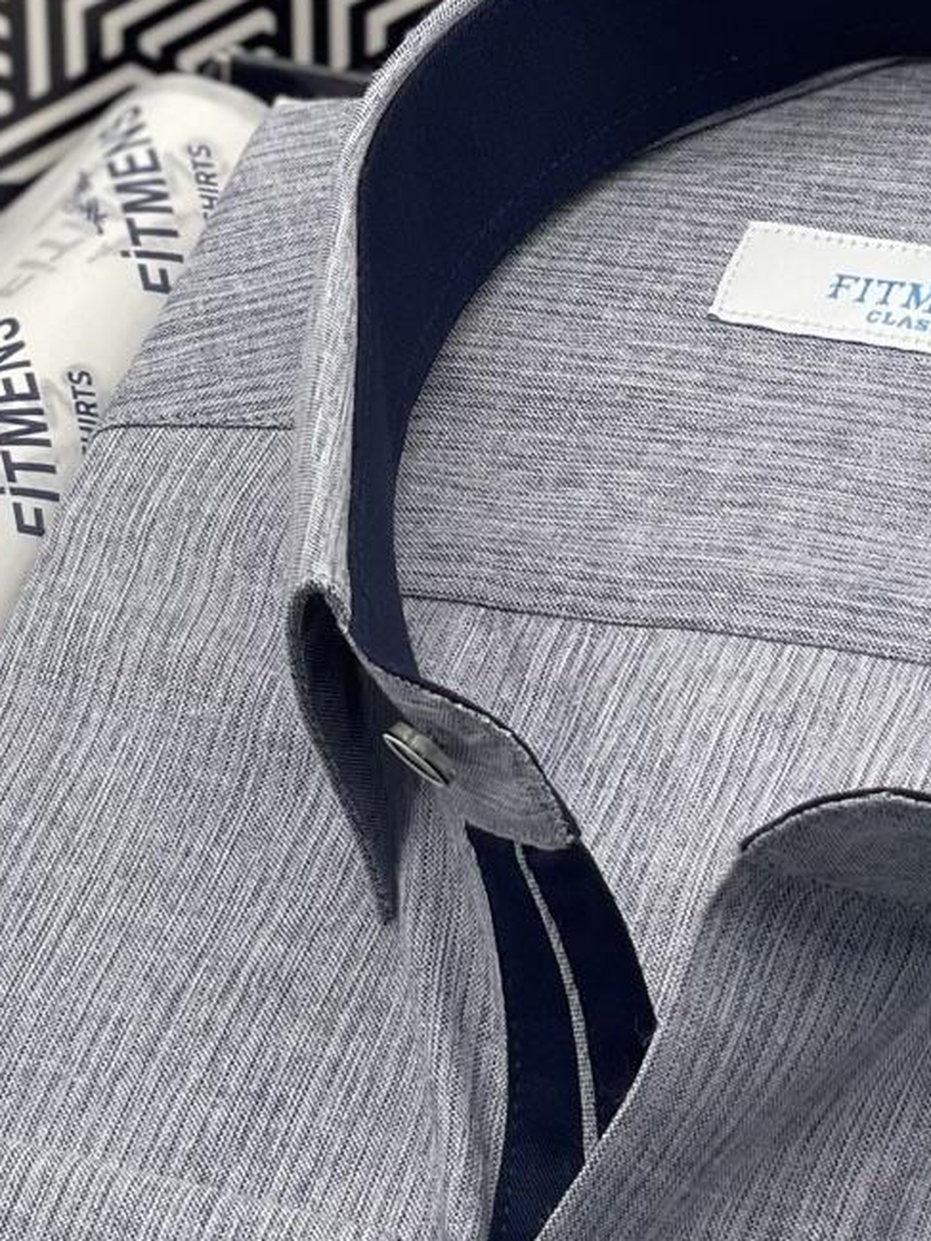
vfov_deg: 12.0
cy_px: 646
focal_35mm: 164
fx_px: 5879
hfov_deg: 9.0
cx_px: 799
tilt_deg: -42.5
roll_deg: -2.0
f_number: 2
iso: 40
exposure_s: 1/122
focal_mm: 6
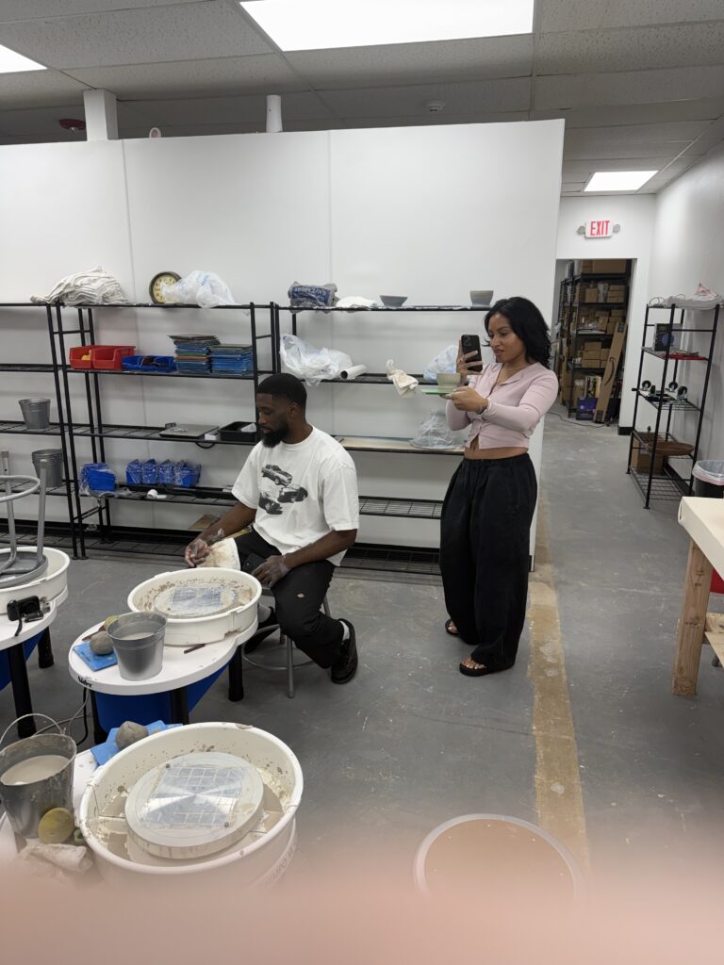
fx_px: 669
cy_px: 482
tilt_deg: -14.2
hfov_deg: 56.8
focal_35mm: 24
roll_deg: -1.0
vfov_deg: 71.6
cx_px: 362
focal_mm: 6.76
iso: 64
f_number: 1.78
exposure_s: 1/120
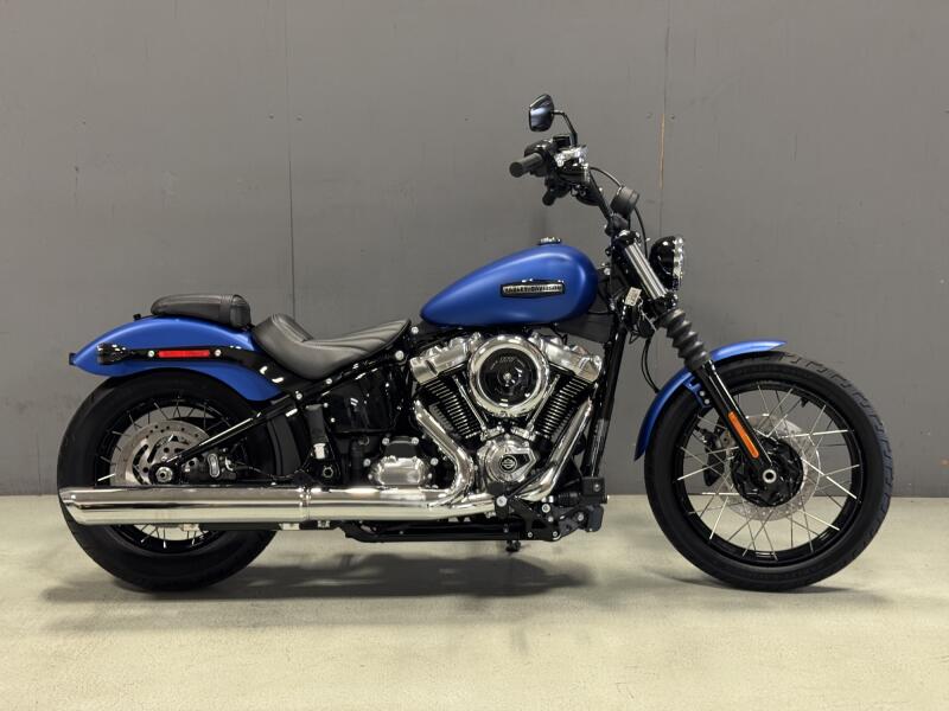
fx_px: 1316
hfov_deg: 39.7
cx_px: 474
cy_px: 356
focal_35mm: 48
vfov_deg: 30.3
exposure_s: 1/60
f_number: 1.78
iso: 250
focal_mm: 6.76
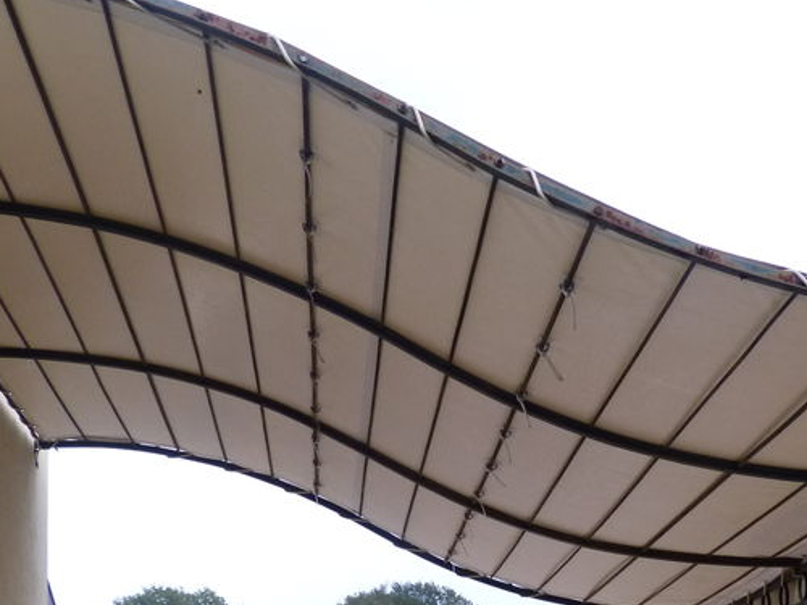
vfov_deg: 19.1
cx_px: 510
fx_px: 1772
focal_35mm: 76
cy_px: 529
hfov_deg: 25.6
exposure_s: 1/60
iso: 200
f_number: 3.1
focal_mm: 6.7
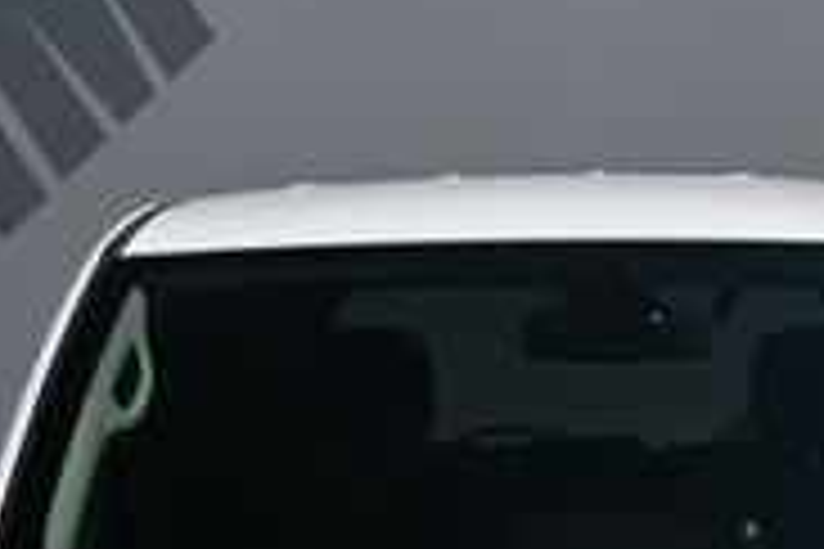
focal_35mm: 205
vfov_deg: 6.6
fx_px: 4686
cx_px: 639
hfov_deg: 10.0
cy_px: 788
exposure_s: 1/400
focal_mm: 39
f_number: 7.1
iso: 100
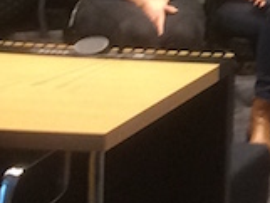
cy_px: -268
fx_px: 1795
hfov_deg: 8.1
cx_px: 562
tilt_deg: +0.8
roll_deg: -1.1
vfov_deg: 6.2
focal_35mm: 230
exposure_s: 1/33
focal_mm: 4.15
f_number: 2.2
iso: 125
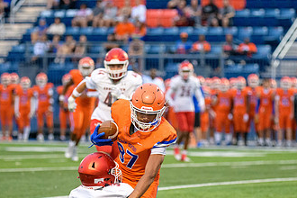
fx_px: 2318
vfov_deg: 4.9
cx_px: 168
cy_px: 127
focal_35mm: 281
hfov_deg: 7.3
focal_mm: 160
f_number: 2.8
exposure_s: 1/2000
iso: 4500
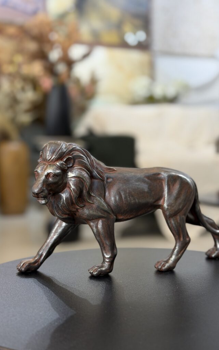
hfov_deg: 25.3
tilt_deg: -3.8
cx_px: 126
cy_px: 175
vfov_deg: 39.6
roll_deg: +0.5
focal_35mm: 51
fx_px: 487
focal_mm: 6.76
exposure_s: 1/60
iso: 100
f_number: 1.78
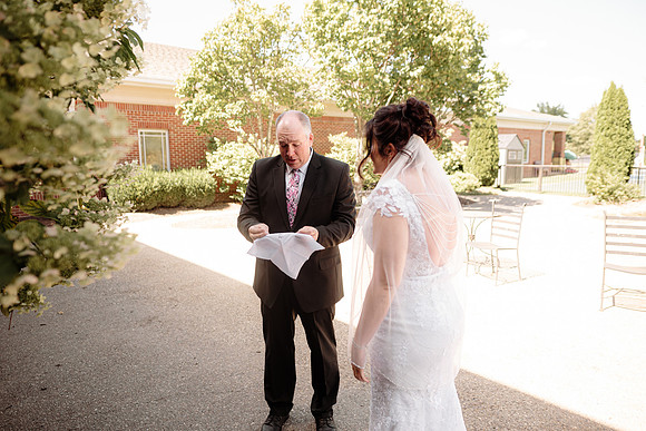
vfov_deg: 53.2
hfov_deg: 73.7
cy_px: 216
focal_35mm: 24
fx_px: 431
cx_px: 323
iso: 160
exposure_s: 1/400
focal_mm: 24
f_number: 2.8
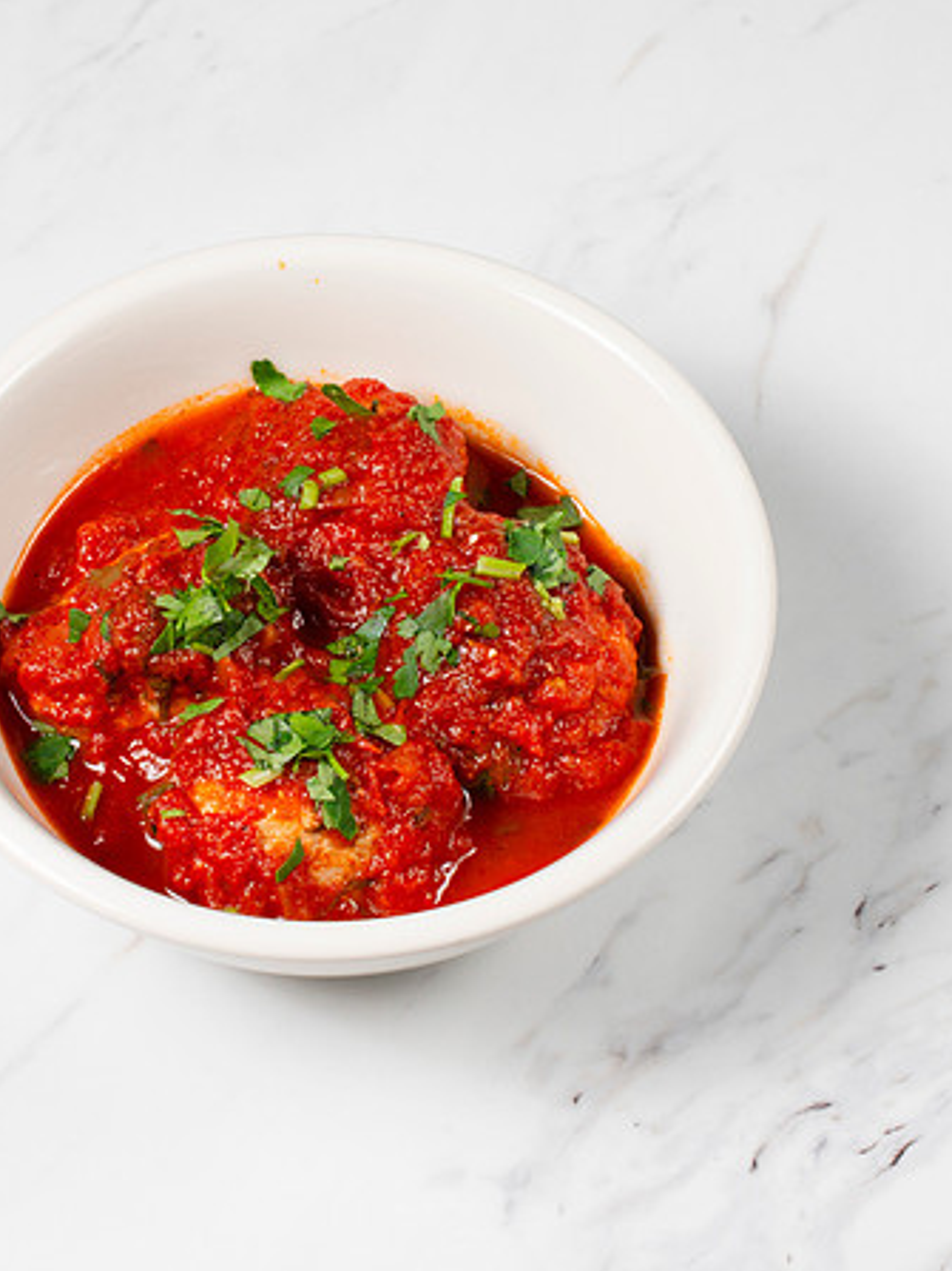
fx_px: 3705
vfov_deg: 19.4
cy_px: 534
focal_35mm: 101
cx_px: 311
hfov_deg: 14.6
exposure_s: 1/200
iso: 200
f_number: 14
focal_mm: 50
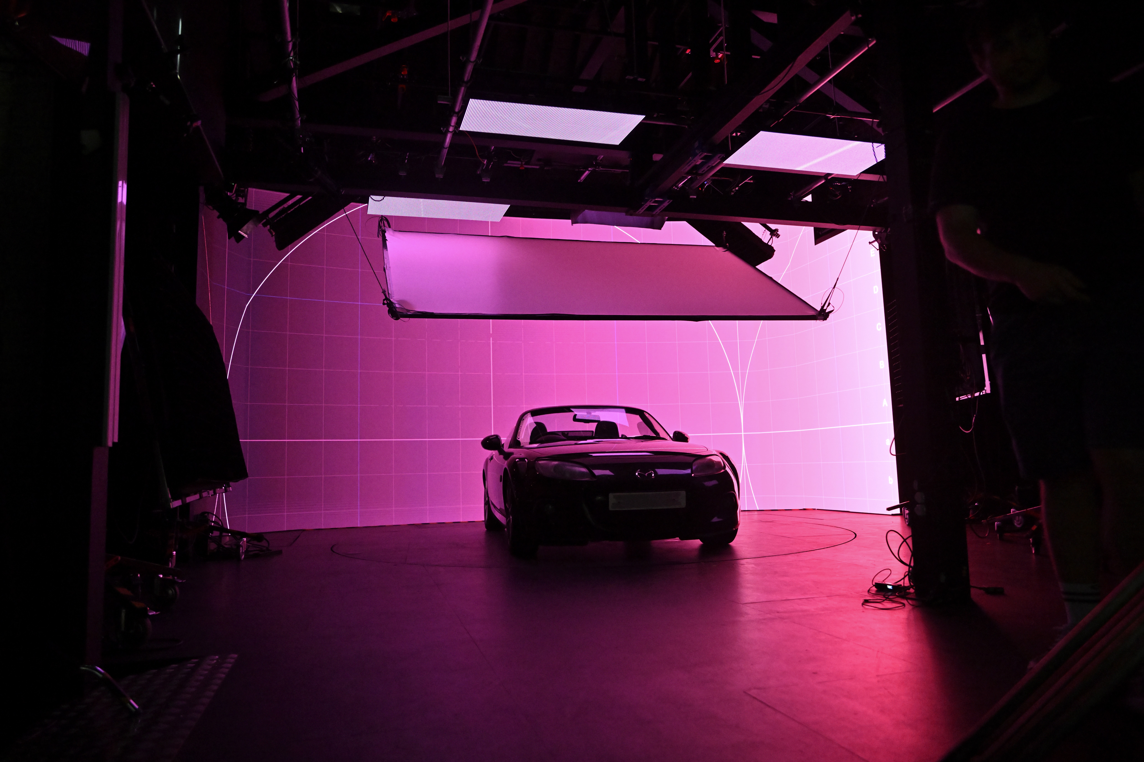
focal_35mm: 24
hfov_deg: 73.7
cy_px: 381
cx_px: 572
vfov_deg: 53.1
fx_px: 763
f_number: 2.8
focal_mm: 24
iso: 6400
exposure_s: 1/80
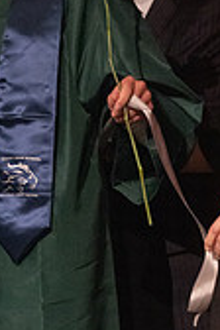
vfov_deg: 6.5
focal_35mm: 318
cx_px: 37
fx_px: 2915
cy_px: 163
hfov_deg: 4.3
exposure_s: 1/1000
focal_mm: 119
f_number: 2.8
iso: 16000
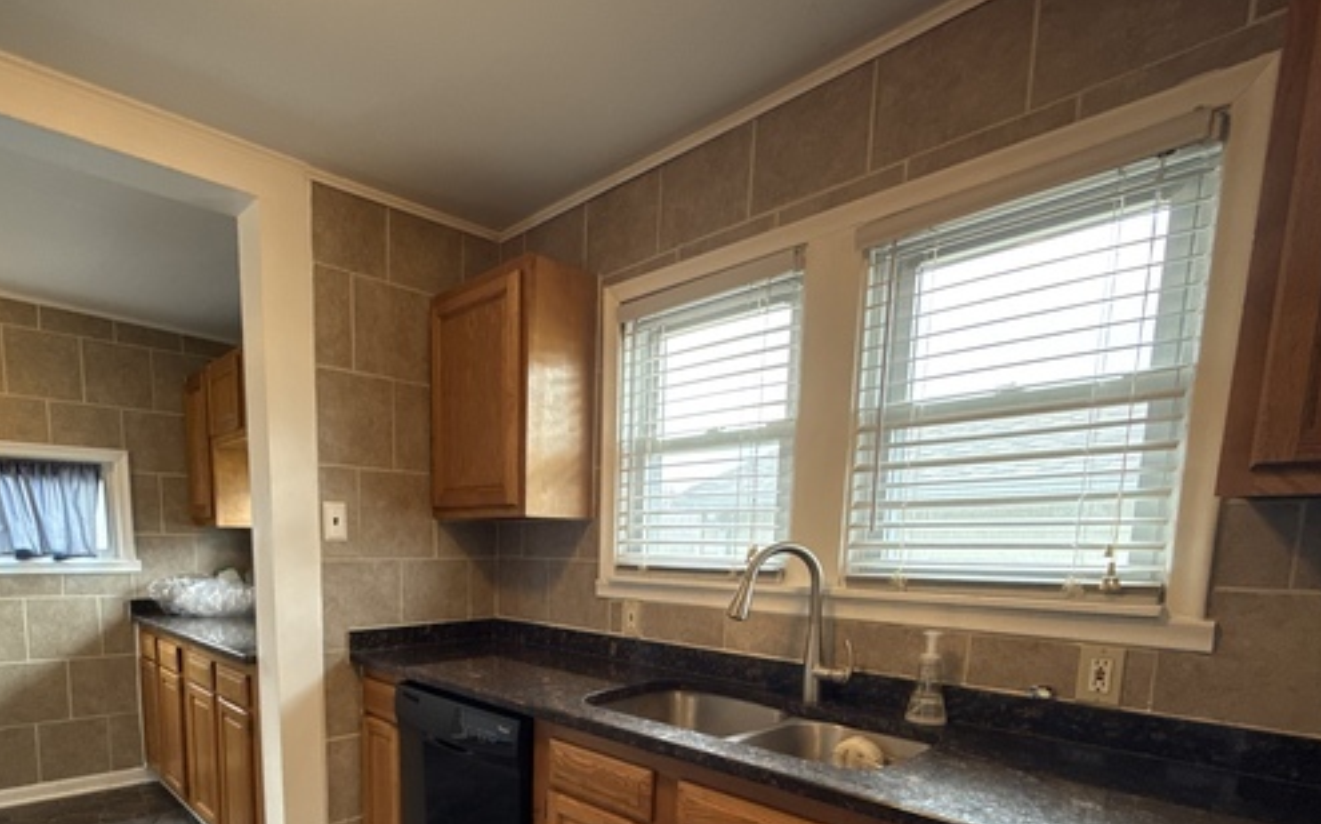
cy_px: 643
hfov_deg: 83.8
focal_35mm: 20
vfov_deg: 55.9
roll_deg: -0.7
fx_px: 720
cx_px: 516
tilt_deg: -7.9
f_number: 2.2
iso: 400
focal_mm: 2.22
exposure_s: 1/120
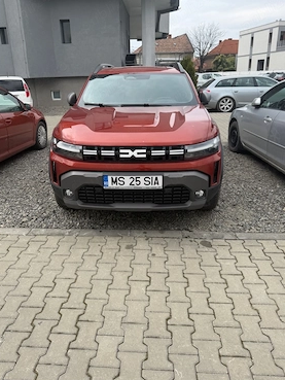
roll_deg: +2.3
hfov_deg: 53.1
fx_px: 285
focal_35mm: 26
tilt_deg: -19.4
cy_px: 179
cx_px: 135
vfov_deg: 67.2
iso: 80
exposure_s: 1/2232
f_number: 1.78
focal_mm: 6.76
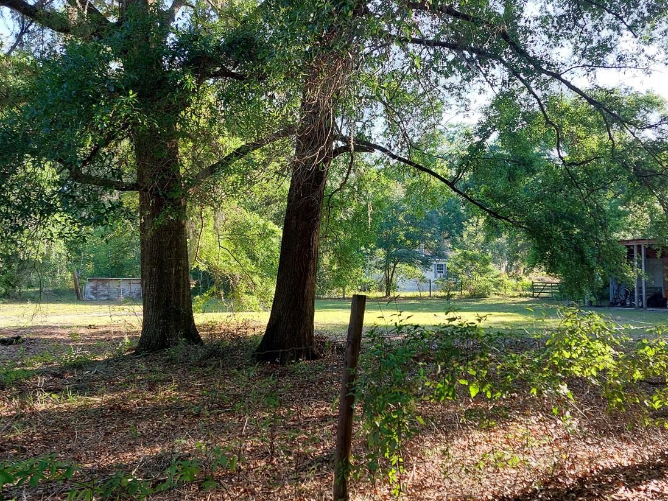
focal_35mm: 35
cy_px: 253
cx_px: 381
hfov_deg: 52.4
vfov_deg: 40.7
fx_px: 675
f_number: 1.8
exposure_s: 1/120
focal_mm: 5.23
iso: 32
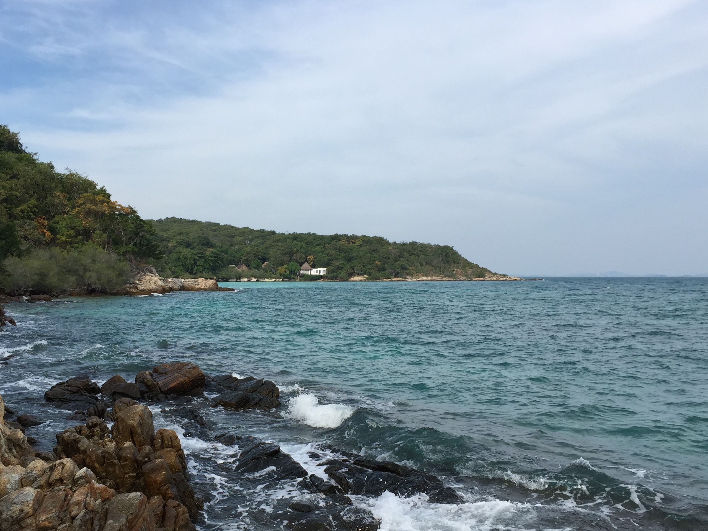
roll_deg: -0.6
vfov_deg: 38.5
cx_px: 282
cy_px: 327
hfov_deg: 49.8
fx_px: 757
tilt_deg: -3.6
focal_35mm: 37
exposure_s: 1/1883
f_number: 2.2
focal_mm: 4.15
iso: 32
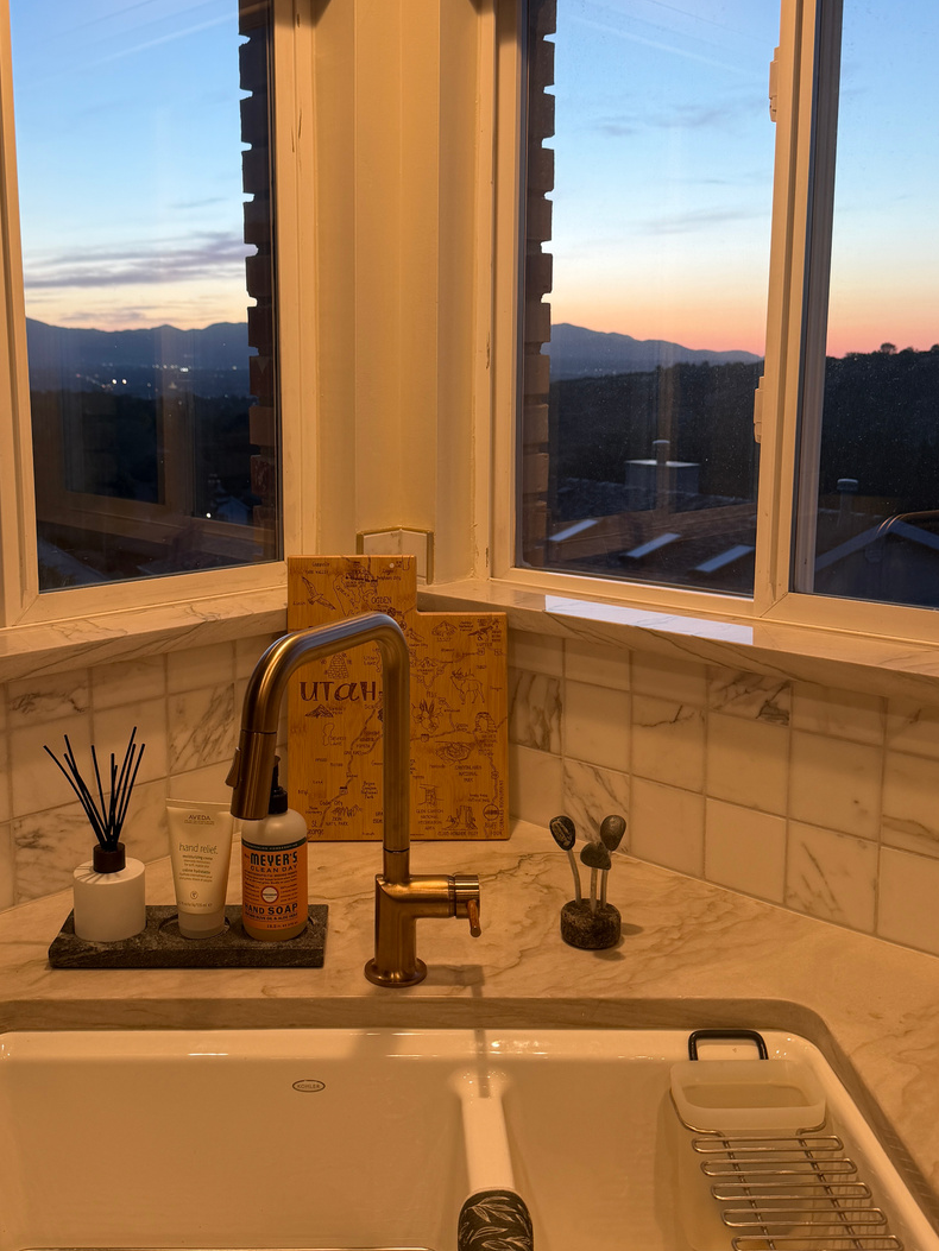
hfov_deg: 40.5
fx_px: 1266
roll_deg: +0.9
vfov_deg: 52.5
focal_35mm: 35
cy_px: 558
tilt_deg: -8.6
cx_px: 380
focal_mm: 6.76
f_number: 1.78
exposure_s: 1/100
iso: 80
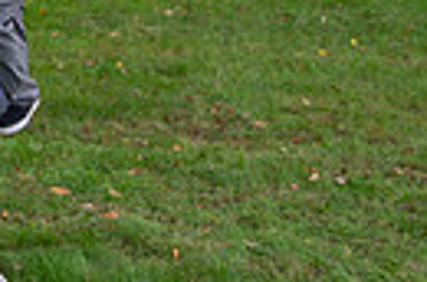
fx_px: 1586
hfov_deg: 13.6
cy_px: 89
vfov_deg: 10.2
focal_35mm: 134
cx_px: -358
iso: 500
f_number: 4
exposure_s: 1/200
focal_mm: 30
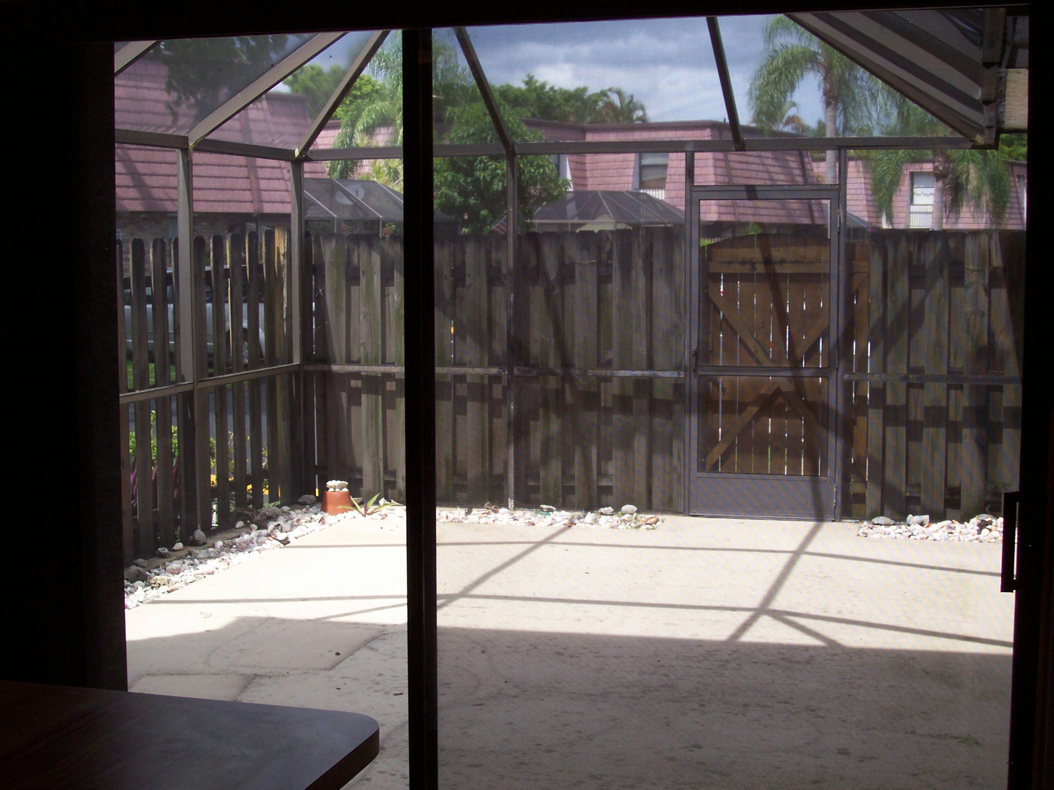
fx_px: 1614
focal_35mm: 53
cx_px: 527
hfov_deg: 36.2
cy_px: 395
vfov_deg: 27.5
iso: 80
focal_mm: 8.7
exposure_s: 1/444
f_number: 3.2
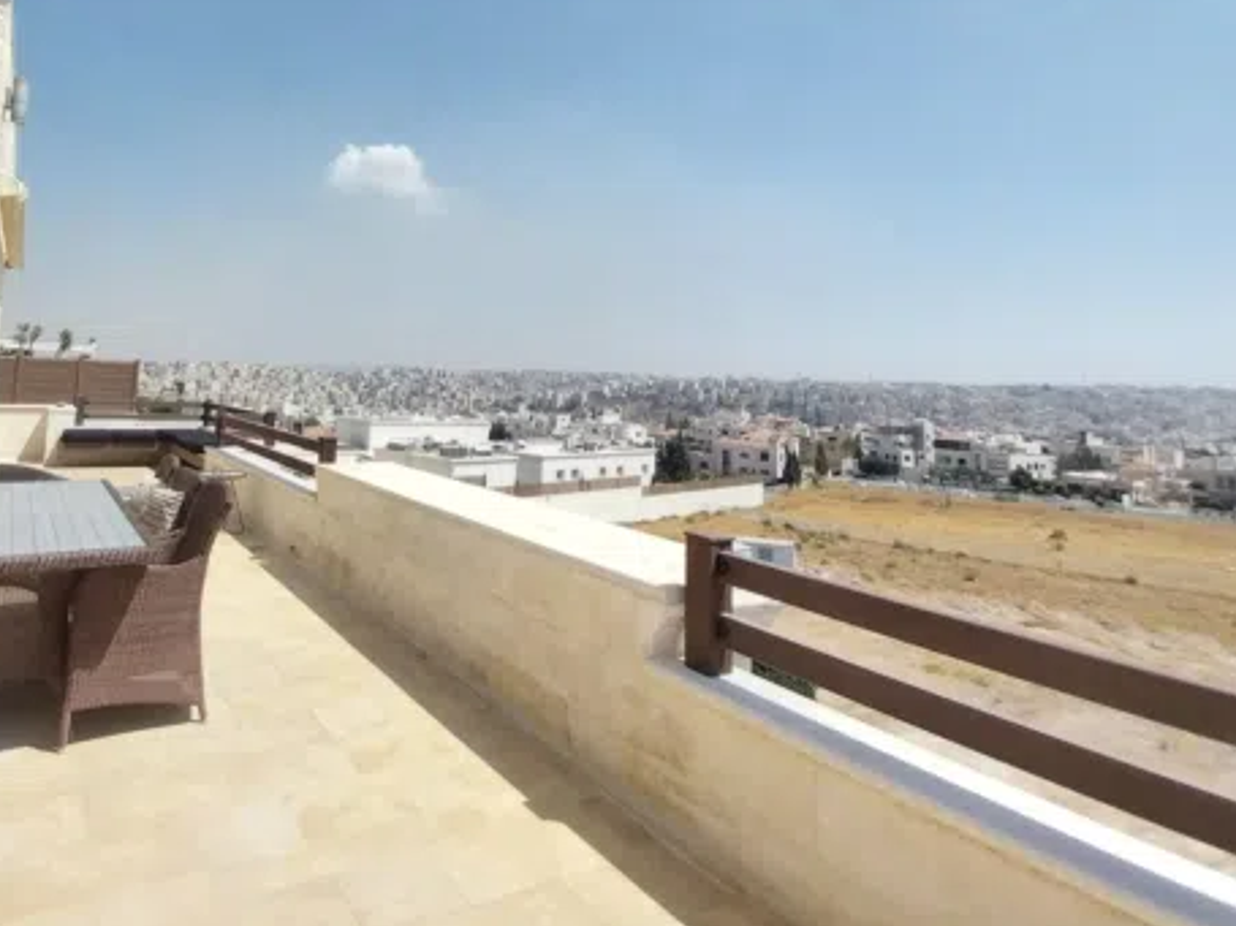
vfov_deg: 64.1
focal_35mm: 20
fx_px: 714
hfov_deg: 80.5
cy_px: 303
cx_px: 475
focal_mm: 1.3
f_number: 2.2
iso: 64
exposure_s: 1/1155
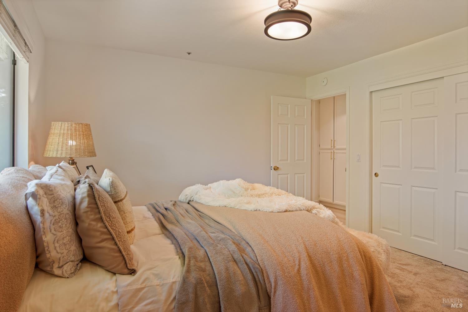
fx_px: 273
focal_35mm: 21
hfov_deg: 81.2
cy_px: 156
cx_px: 234
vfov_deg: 59.5
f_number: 2.8
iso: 100
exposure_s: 1/10
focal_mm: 14
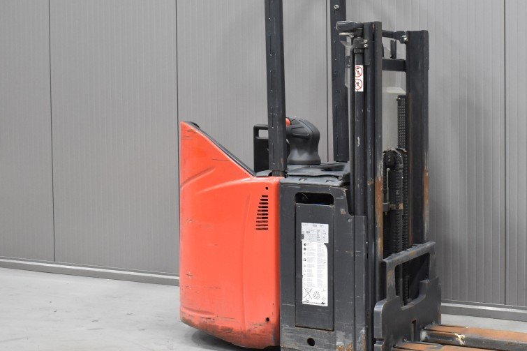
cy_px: 133
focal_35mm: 62
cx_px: 380
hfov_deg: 31.9
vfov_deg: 21.9
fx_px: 907
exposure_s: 1/30
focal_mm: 26
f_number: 5
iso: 1600
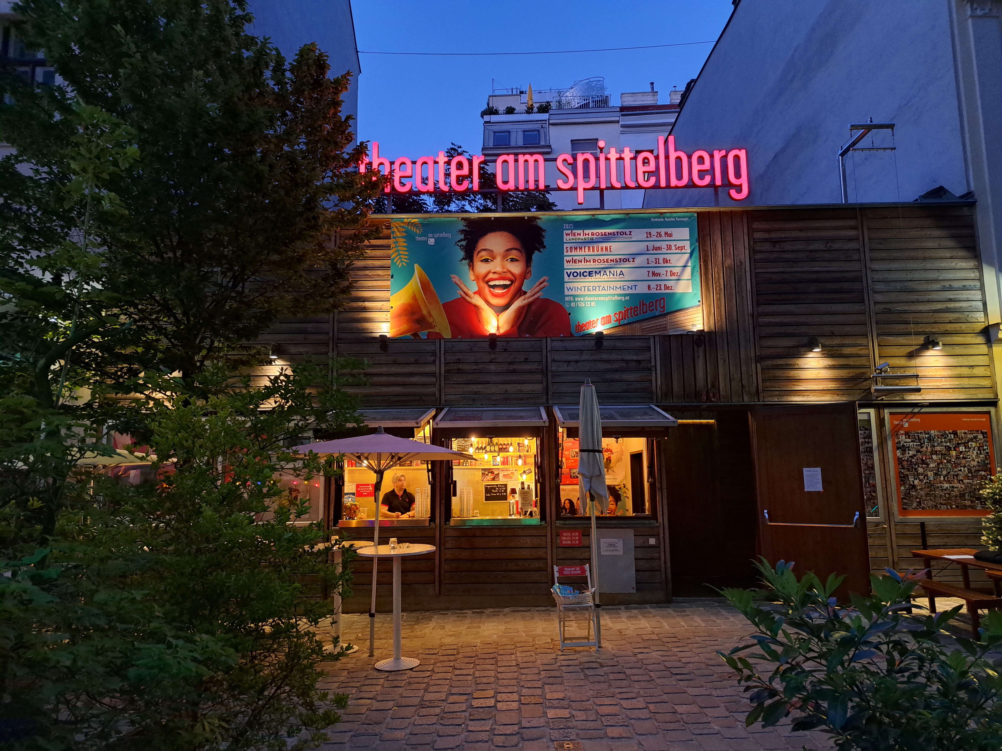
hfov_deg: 71.6
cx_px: 501
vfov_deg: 56.8
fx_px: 695
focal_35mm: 24
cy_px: 376
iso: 500
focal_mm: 5.23
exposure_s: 1/33
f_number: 1.8
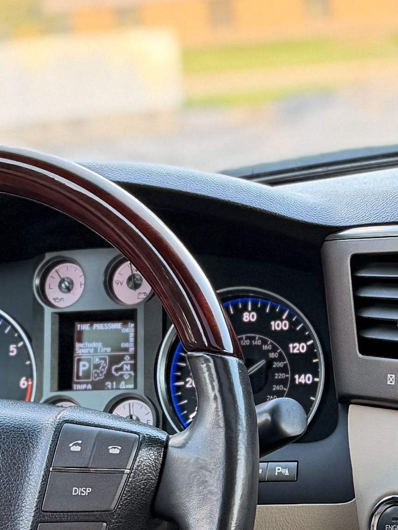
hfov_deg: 12.4
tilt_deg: -3.9
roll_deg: +4.9
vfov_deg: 16.5
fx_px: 1824
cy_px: 144
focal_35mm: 119
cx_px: 273
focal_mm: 6.76
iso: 200
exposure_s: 1/91
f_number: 1.78
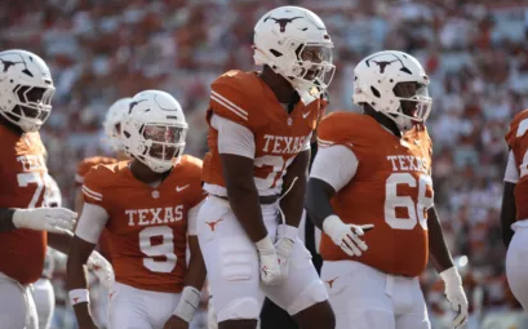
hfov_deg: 10.2
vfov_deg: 6.4
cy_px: 157
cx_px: 264
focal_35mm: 205
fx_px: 2948
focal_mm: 200
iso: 400
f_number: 2.8
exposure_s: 1/4000
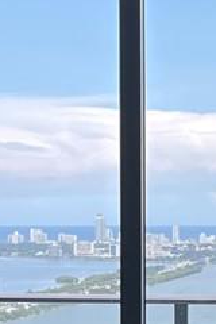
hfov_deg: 7.5
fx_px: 1620
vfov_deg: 11.4
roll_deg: +0.1
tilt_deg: -3.5
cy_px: 289
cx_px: 277
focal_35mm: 180
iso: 32
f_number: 1.6
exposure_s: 1/770
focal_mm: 5.1
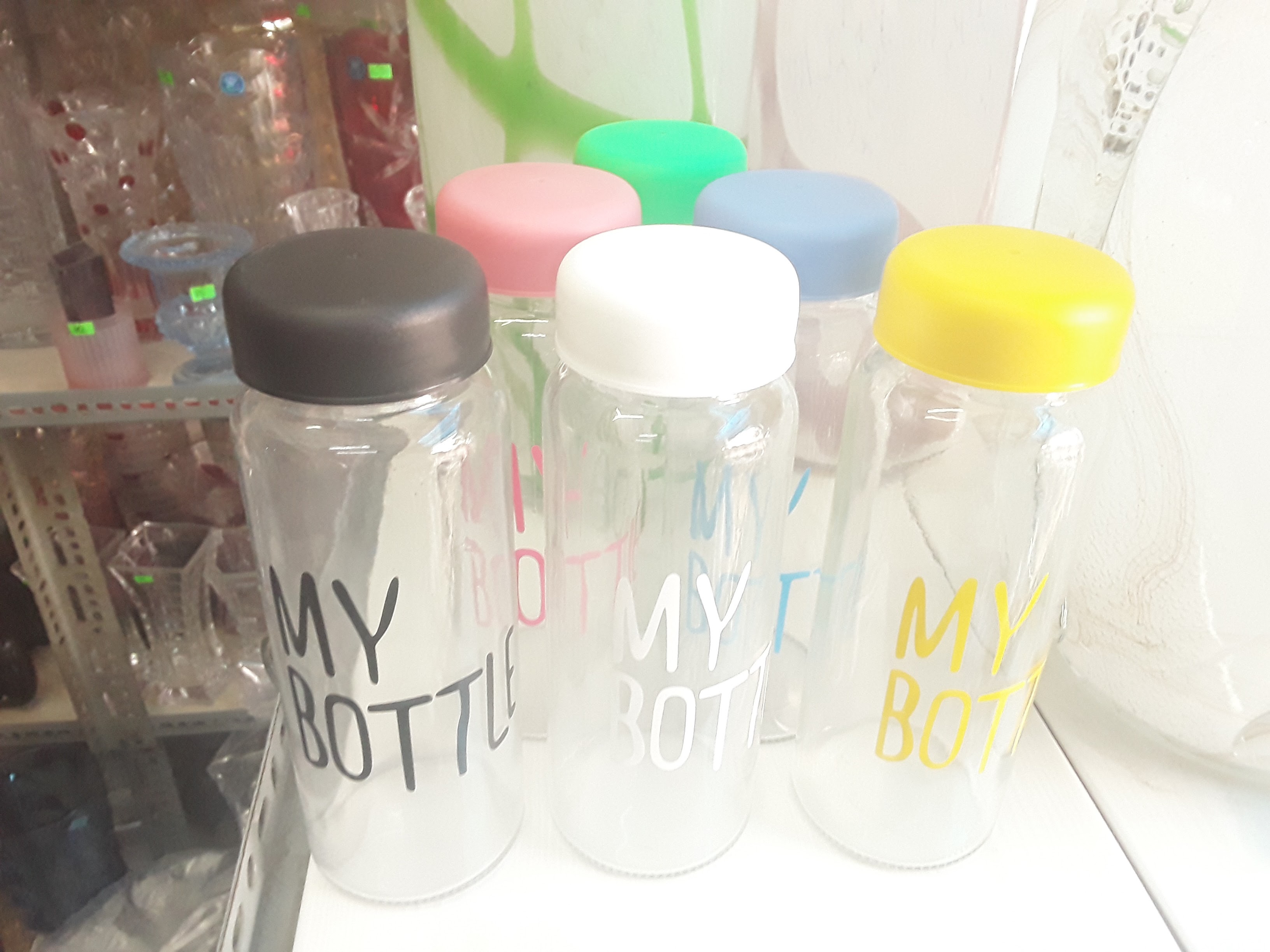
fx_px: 991
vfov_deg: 51.4
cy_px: 476
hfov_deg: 65.3
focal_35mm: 27
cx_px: 635
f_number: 1.9
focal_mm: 2.91
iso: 200
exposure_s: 1/50
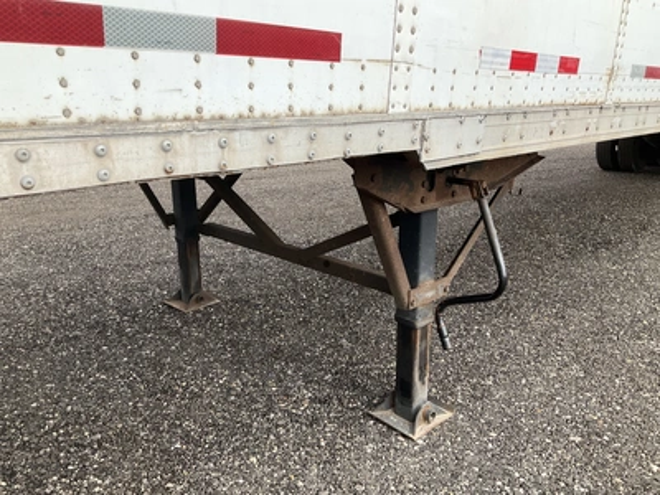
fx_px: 553
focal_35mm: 29
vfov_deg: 48.2
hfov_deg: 61.7
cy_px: 248
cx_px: 330
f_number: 1.8
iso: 25
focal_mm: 3
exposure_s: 1/770
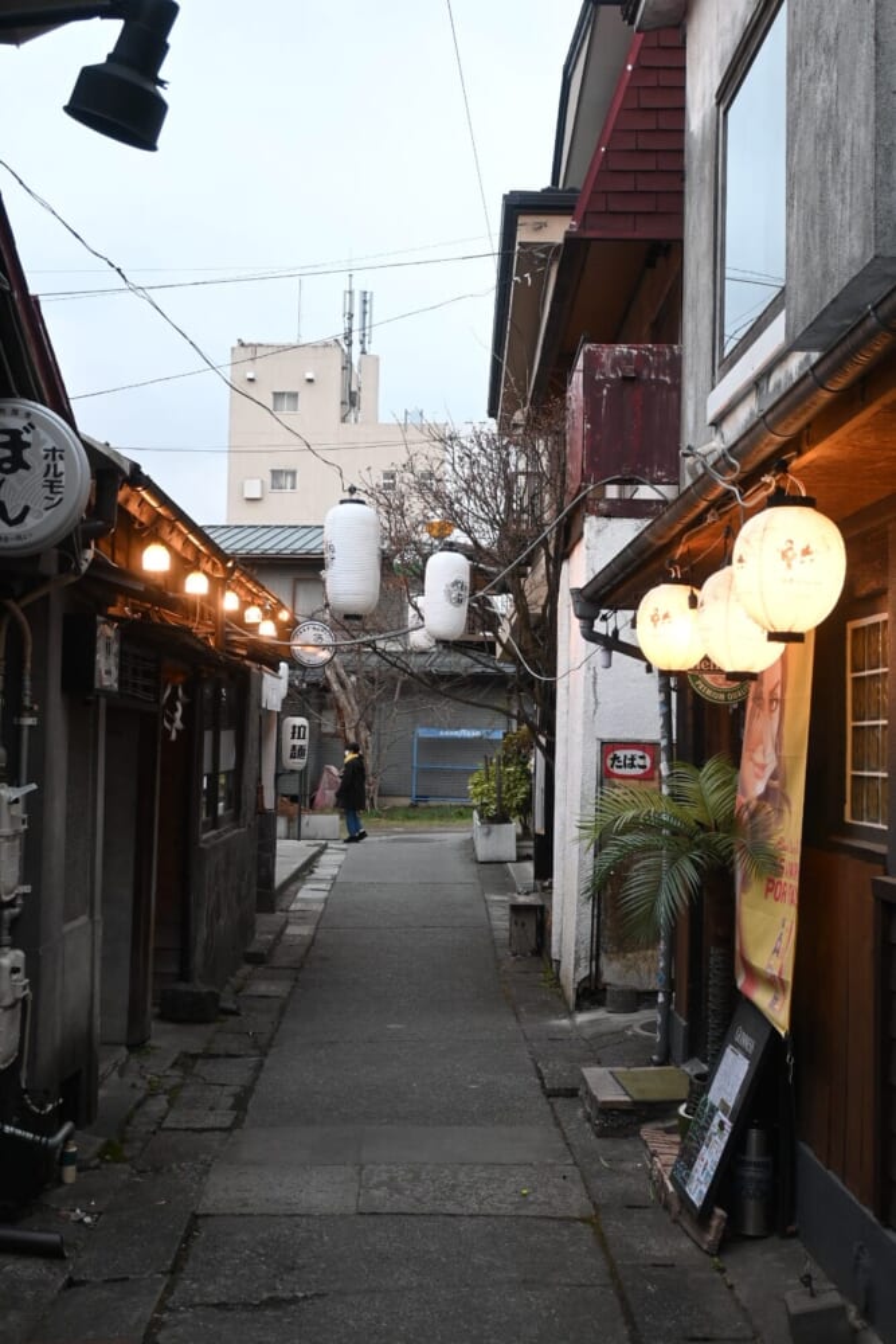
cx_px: 448
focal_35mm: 39
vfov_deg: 49.5
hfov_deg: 34.2
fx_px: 1455
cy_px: 672
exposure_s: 1/40
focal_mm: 26
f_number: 4.5
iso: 500
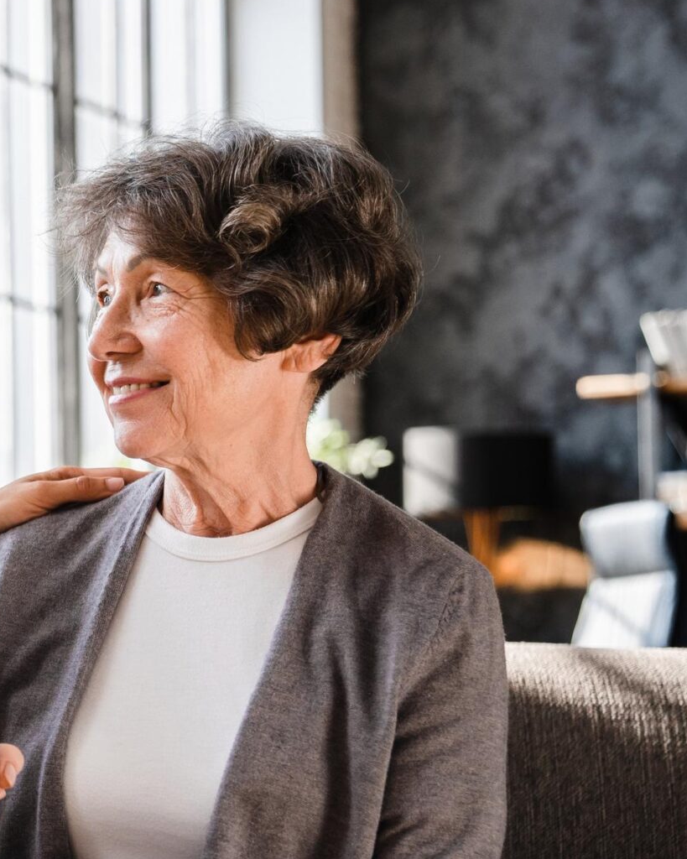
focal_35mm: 108
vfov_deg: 17.7
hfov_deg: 13.6
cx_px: -249
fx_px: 2745
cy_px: 597
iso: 800
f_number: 3.2
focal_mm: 46
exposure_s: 1/800
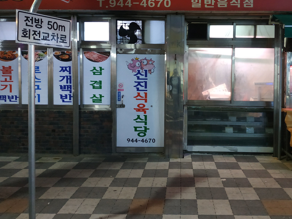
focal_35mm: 35
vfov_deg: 40.5
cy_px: 86
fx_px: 295
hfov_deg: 52.2
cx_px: 180
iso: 1000
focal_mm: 3.94
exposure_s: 1/20
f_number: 1.9
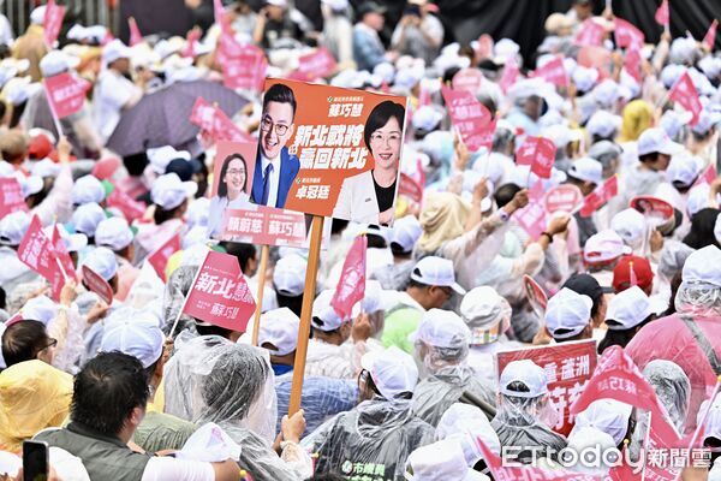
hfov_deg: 10.8
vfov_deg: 7.2
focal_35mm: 190
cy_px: 240
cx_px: 360
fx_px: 3805
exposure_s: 1/400
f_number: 5.6
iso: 500
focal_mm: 190
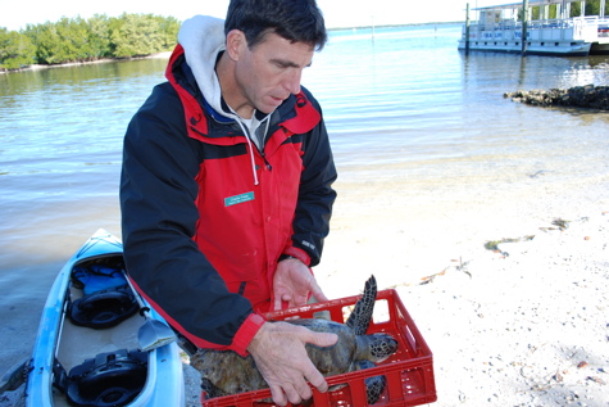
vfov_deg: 43.6
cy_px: 204
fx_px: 508
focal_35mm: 30
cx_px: 304
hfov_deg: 61.9
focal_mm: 20
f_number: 3.8
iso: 100
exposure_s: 1/160
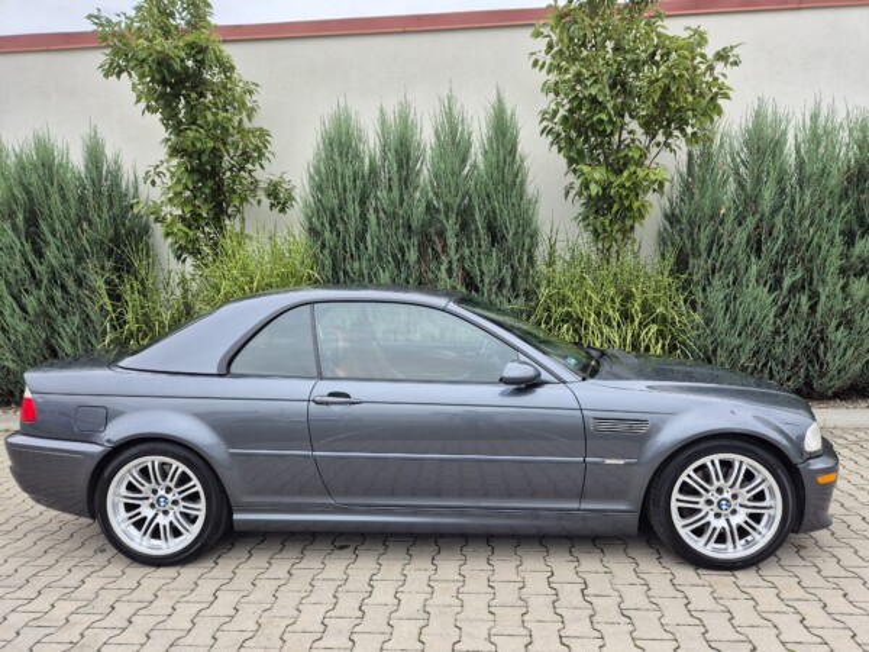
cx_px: 434
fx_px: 577
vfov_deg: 58.9
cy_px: 326
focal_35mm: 23
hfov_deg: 73.9
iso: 25
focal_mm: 5.4
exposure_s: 1/379
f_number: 1.8
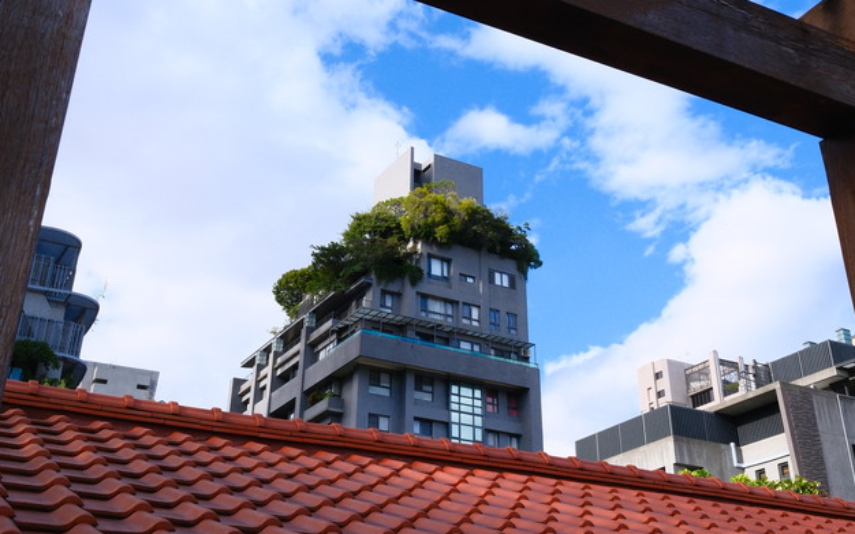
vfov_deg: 31.7
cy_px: 171
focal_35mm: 40
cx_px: 452
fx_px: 932
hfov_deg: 49.3
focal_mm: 14
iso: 500
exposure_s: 1/400
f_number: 8
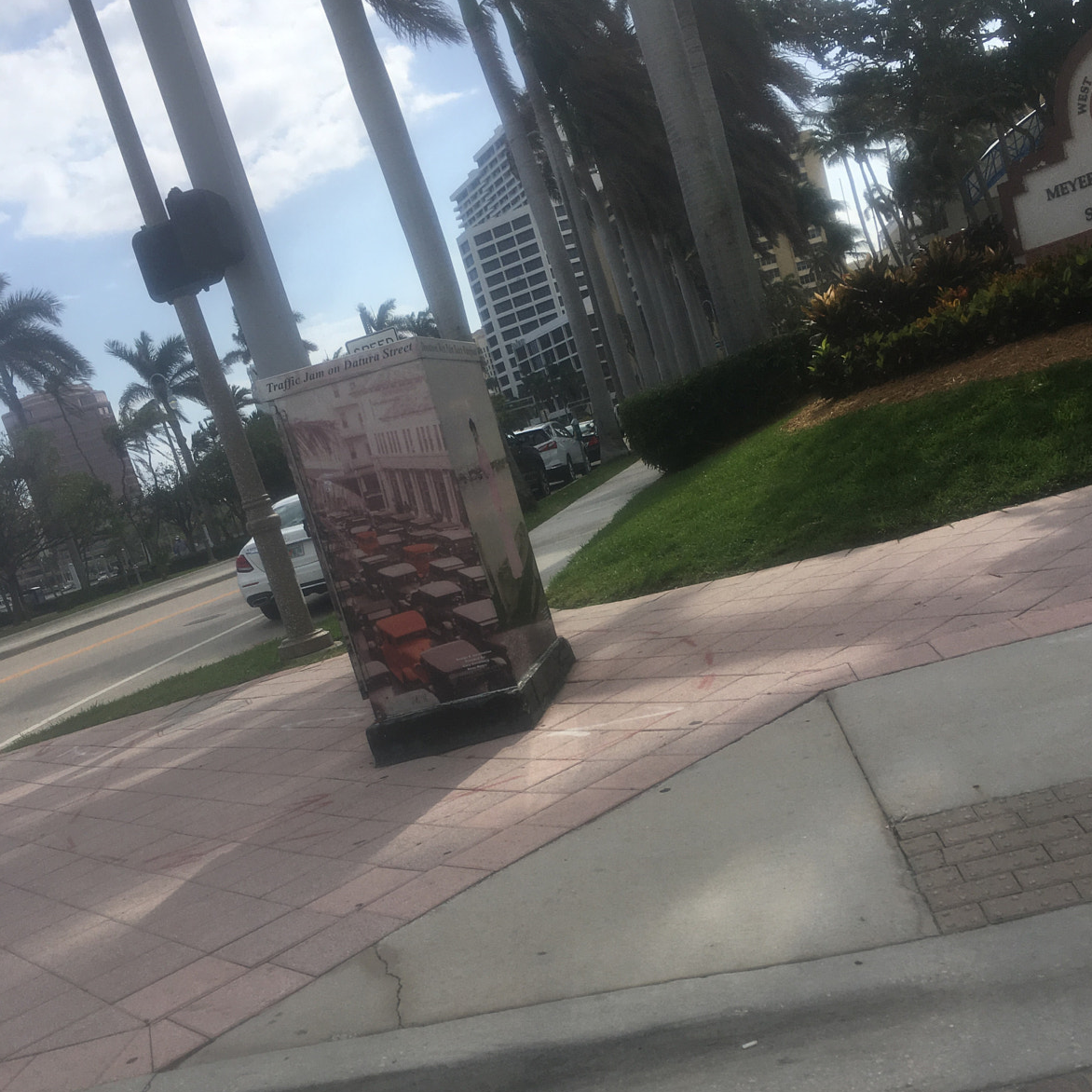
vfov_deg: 46.8
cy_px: 680
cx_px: 557
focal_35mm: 35
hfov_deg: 47.2
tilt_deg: -13.1
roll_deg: +17.8
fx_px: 1249
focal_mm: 4.15
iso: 25
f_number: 2.2
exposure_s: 1/2404
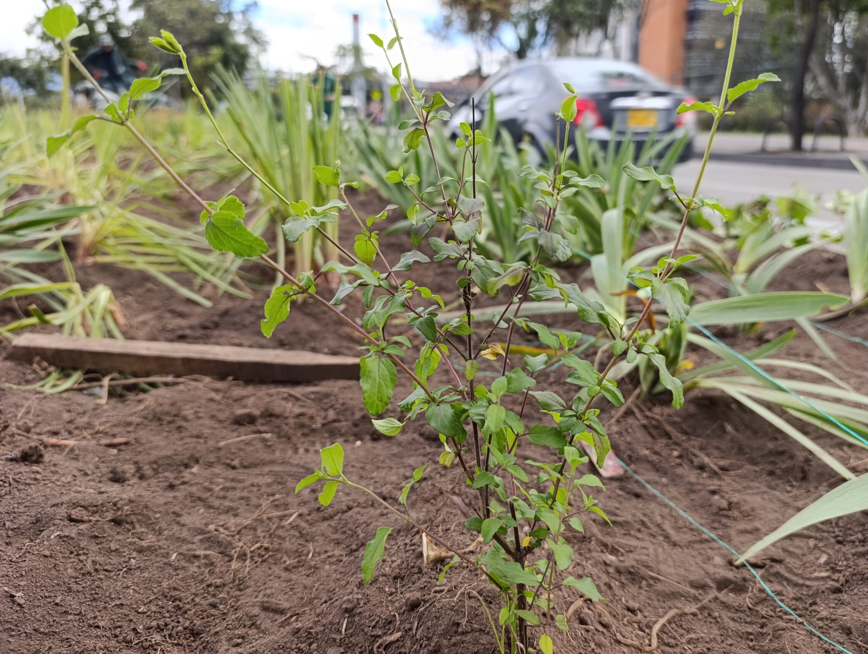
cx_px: 477
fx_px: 653
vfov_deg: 53.1
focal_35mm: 26
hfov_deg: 67.1
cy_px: 294
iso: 50
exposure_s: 1/120
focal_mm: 6.14
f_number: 1.6
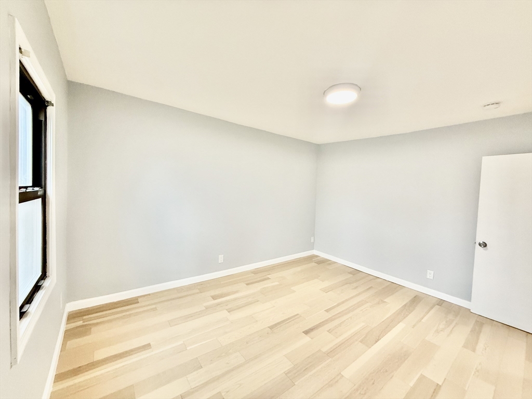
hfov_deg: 102.1
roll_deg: -1.7
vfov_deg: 85.7
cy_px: 200
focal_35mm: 14
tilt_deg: -2.2
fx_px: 215
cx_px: 266
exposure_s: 1/120
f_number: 2.2
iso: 320
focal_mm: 2.22
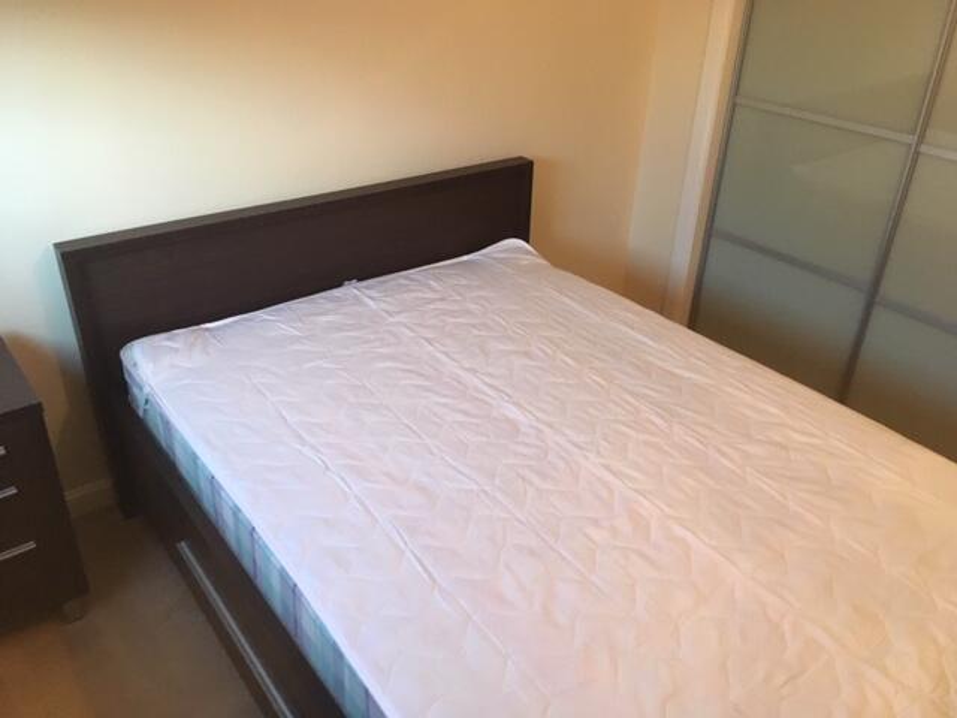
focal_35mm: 29
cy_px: 359
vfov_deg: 48.2
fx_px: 802
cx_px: 478
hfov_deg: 61.7
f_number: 2.2
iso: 200
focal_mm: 4.15
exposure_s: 1/25
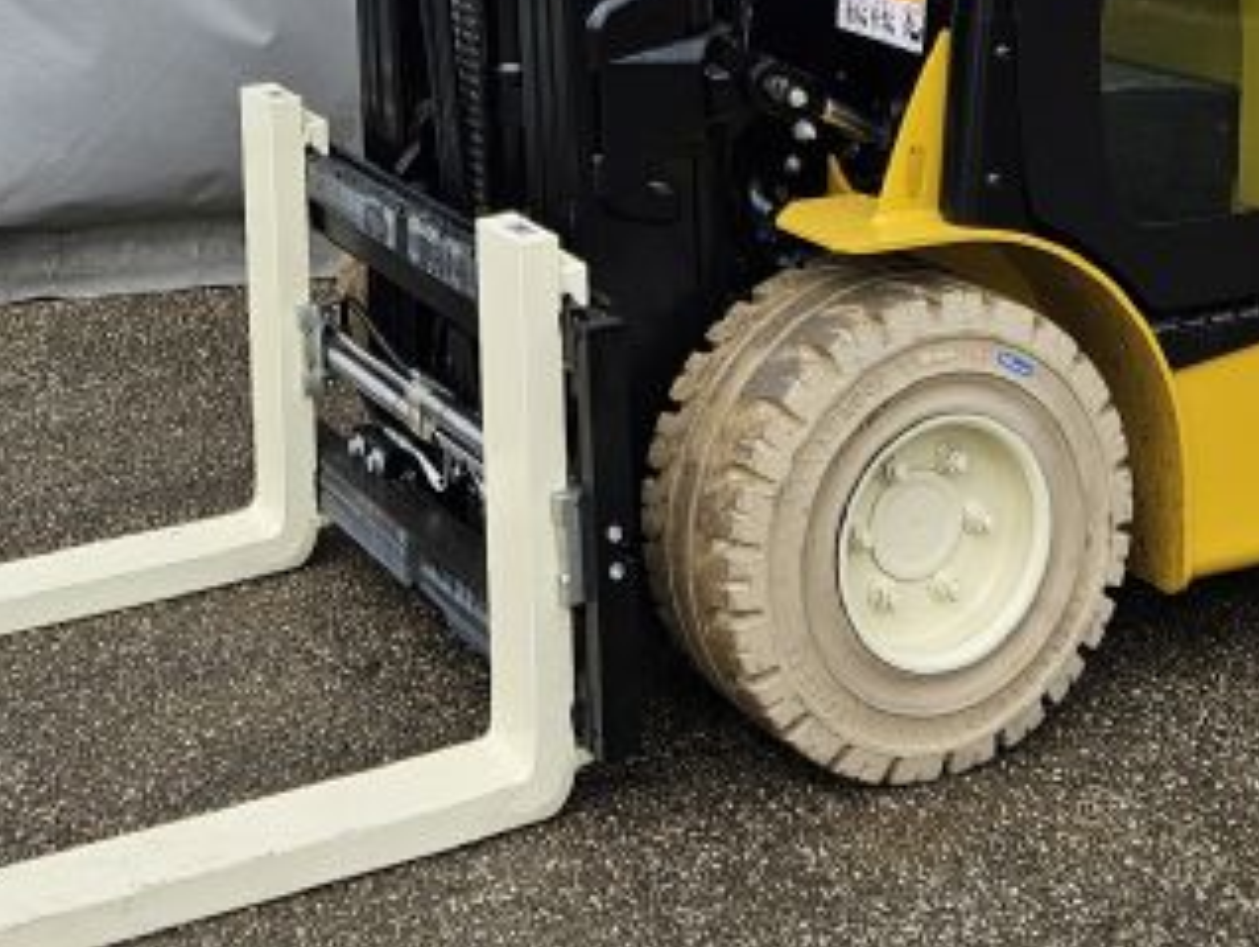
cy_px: -380
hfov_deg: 26.3
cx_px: 546
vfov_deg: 18.2
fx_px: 2693
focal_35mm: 74
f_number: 1.8
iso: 25
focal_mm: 5.4
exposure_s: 1/1019
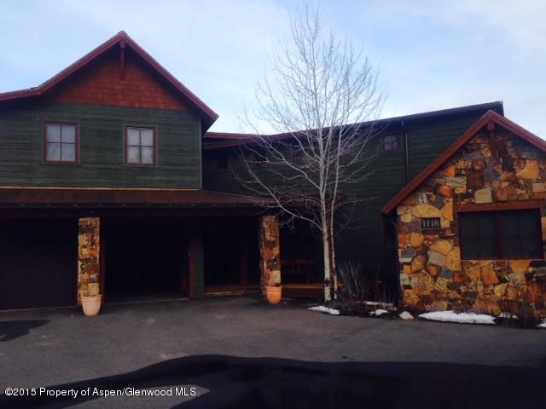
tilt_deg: +5.0
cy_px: 204
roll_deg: +0.2
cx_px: 273
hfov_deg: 55.4
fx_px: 521
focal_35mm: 33
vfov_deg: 42.9
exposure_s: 1/193
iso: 50
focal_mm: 4.12
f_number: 2.4
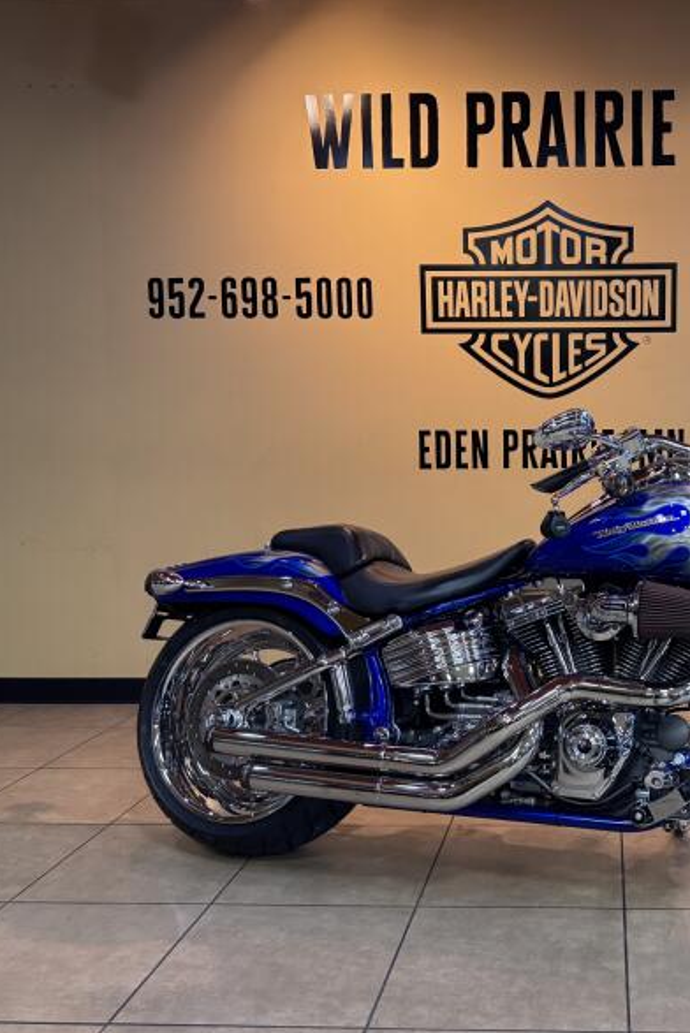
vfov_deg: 55.8
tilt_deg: -5.3
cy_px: 524
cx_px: 581
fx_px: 976
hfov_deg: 37.1
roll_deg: +0.3
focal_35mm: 34
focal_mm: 6.76
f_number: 1.78
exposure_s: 1/120
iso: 200
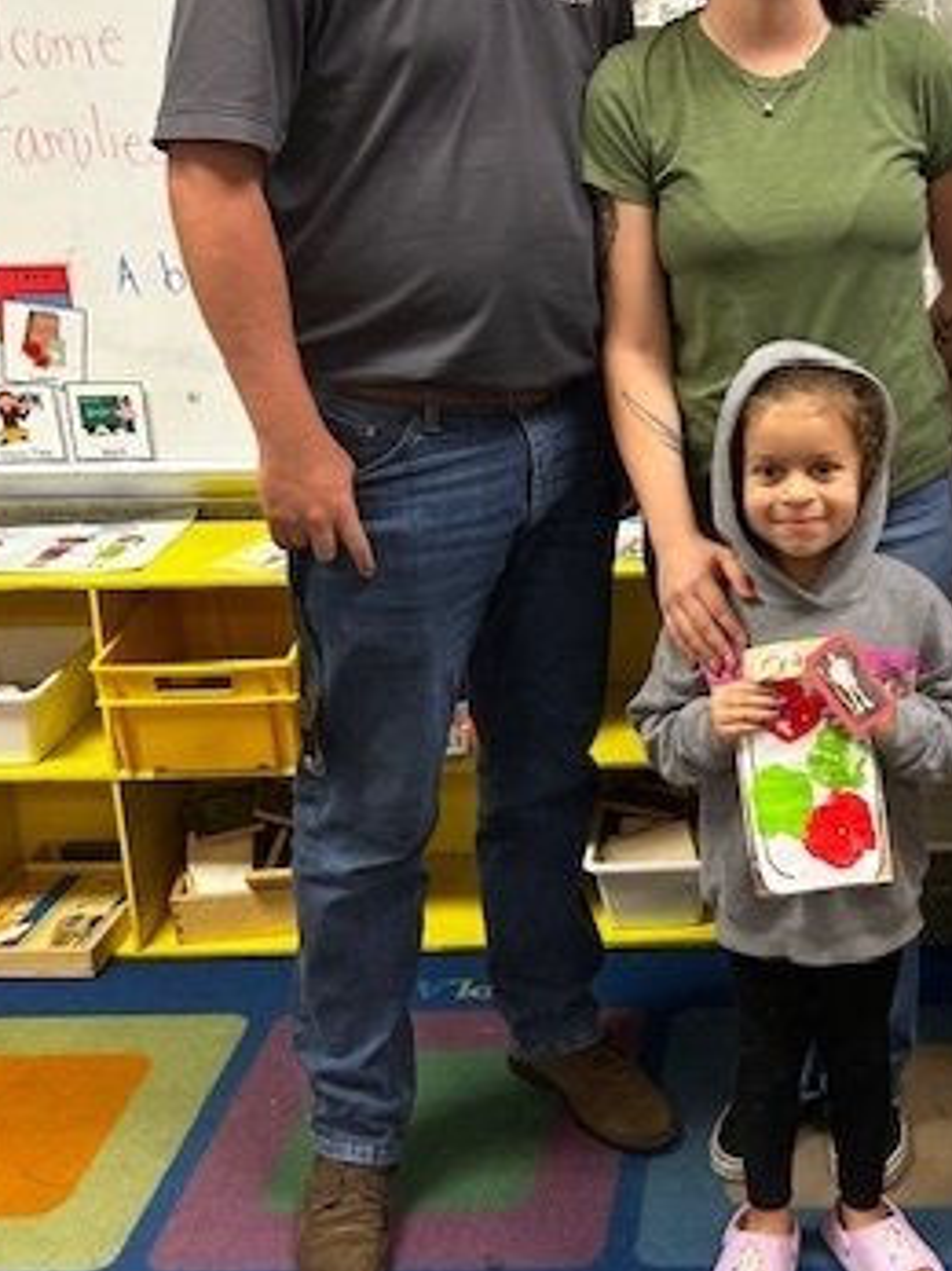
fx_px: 1761
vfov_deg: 39.5
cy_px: 509
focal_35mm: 48
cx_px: 828
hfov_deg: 29.2
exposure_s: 1/60
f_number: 1.5
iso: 80
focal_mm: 5.7
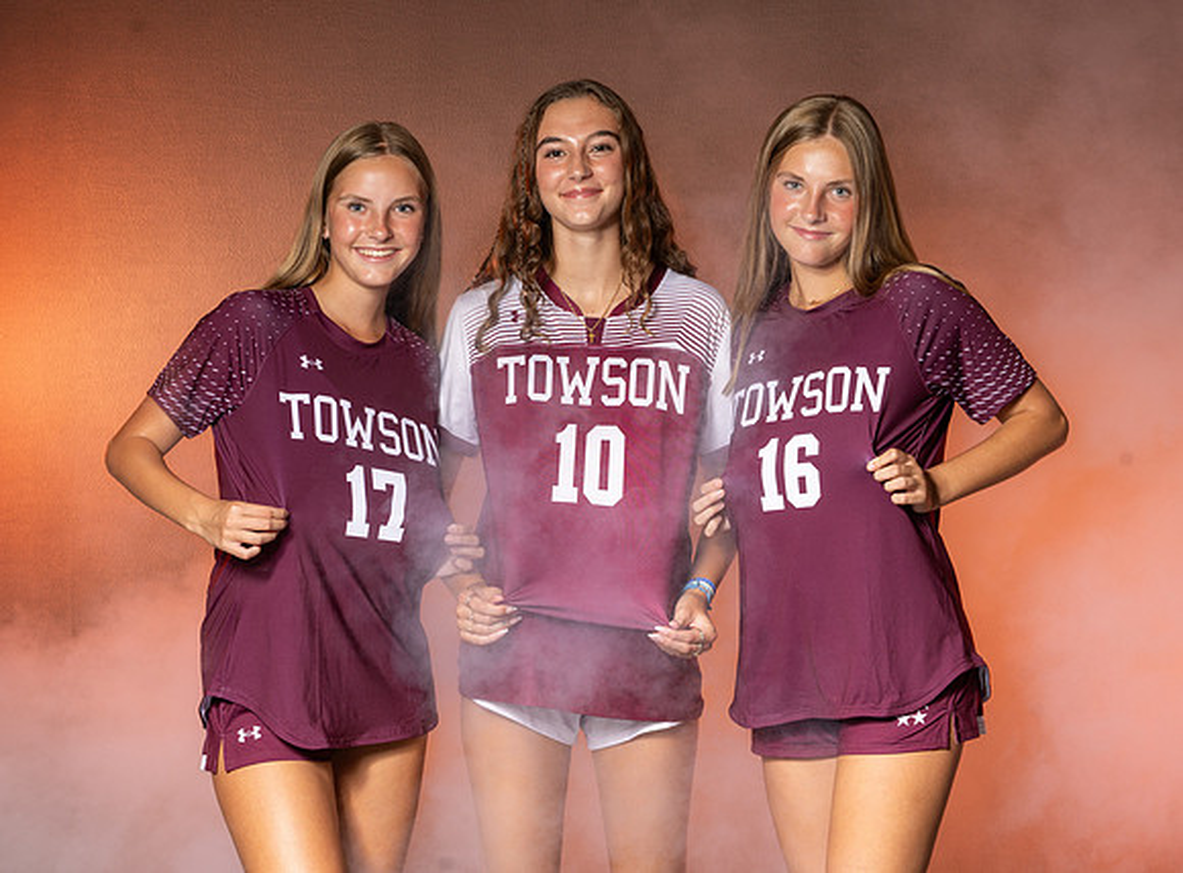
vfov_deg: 16.6
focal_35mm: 88
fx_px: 2989
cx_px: 456
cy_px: 406
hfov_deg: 22.3
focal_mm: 62
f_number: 10
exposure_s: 1/200
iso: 80
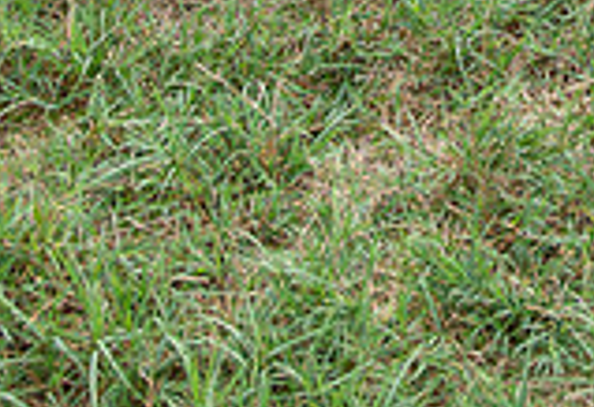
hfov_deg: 17.0
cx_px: 559
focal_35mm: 117
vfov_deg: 11.1
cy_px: -323
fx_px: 1947
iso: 200
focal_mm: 20
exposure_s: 1/800
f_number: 5
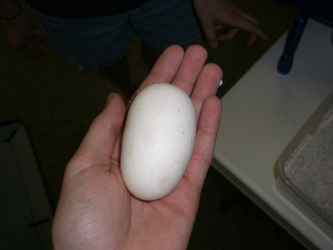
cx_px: 166
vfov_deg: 37.7
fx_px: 366
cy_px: 125
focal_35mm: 38
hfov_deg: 49.0
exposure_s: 1/60
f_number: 4.3
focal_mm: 6.2
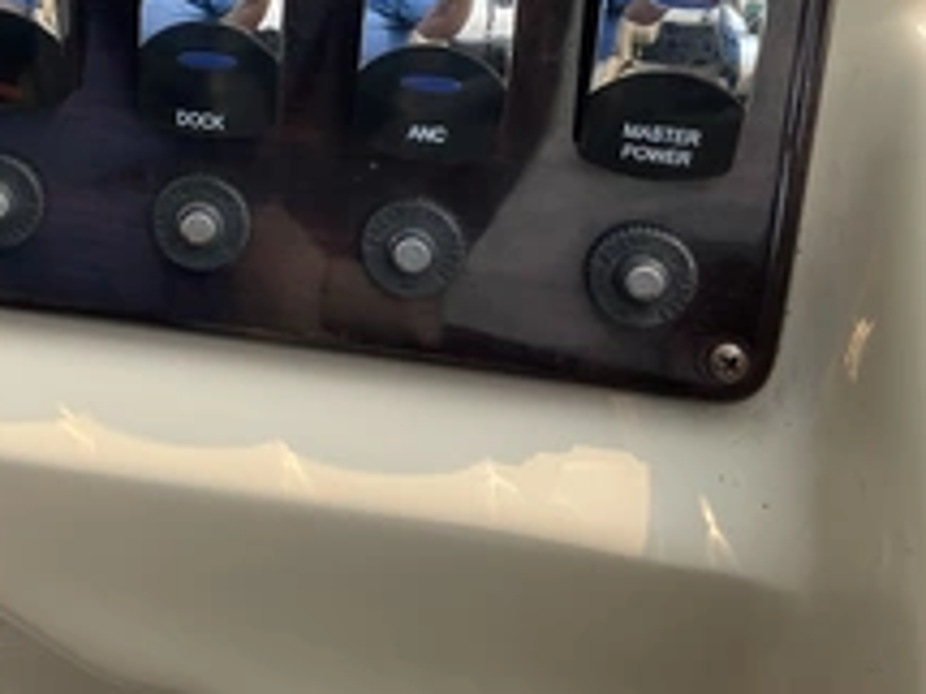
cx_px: 177
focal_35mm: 54
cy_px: 82
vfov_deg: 26.2
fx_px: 1444
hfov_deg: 34.4
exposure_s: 1/759
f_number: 1.8
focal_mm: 3
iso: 25
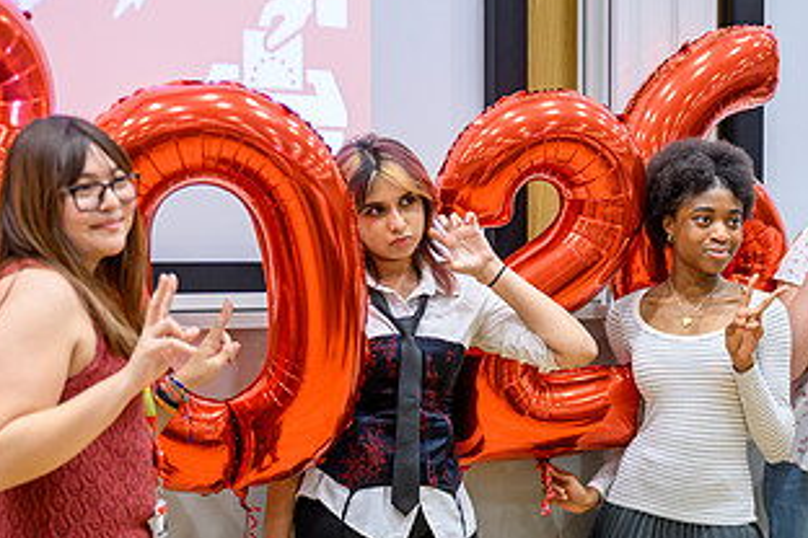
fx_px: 1795
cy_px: 376
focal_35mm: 80
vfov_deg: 17.0
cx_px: 536
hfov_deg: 25.2
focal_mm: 42
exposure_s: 1/250
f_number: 2.2
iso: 1800
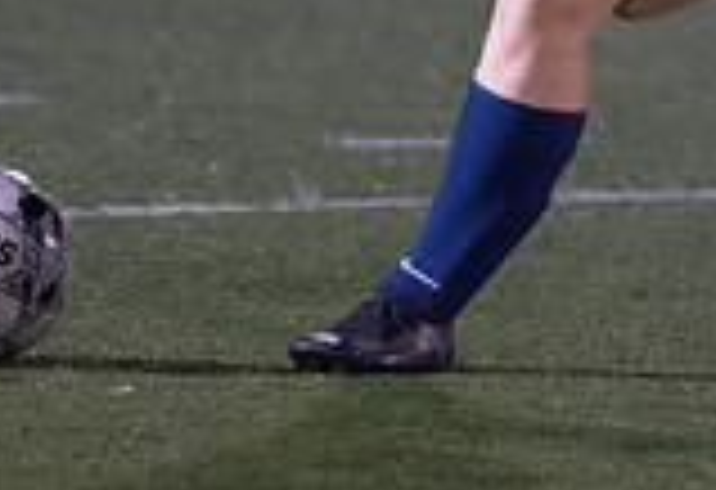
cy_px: -363
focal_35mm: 1076
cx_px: 648
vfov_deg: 1.3
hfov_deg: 1.9
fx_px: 21587
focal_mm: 200
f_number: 2.8
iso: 4000
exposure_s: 1/1000
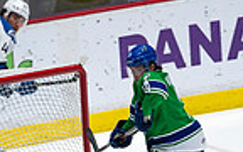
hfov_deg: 2.6
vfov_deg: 1.6
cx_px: 88
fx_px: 5430
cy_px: 197
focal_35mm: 820
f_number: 2.8
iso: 1250
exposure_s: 1/1250
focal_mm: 200
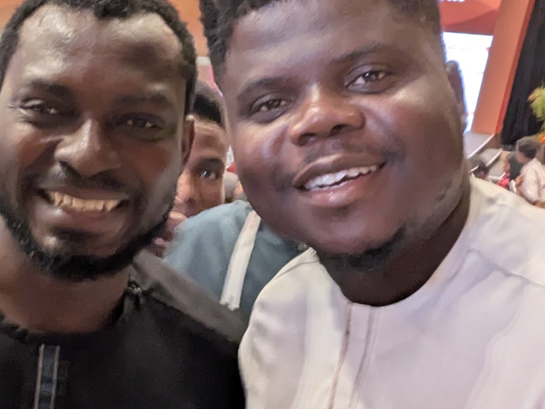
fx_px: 992
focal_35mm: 63
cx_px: 206
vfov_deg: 23.3
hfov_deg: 30.6
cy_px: 239
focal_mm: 2.74
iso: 161
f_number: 2.2
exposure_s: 1/33.3
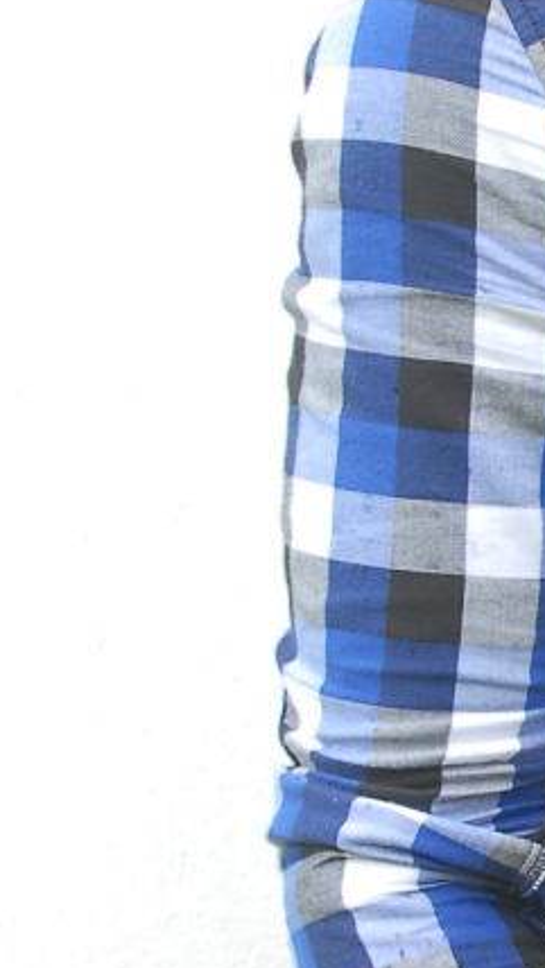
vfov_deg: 14.0
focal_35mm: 153
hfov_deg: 7.7
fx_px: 3928
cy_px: 620
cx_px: 977
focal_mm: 26
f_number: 8
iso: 320
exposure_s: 1/125
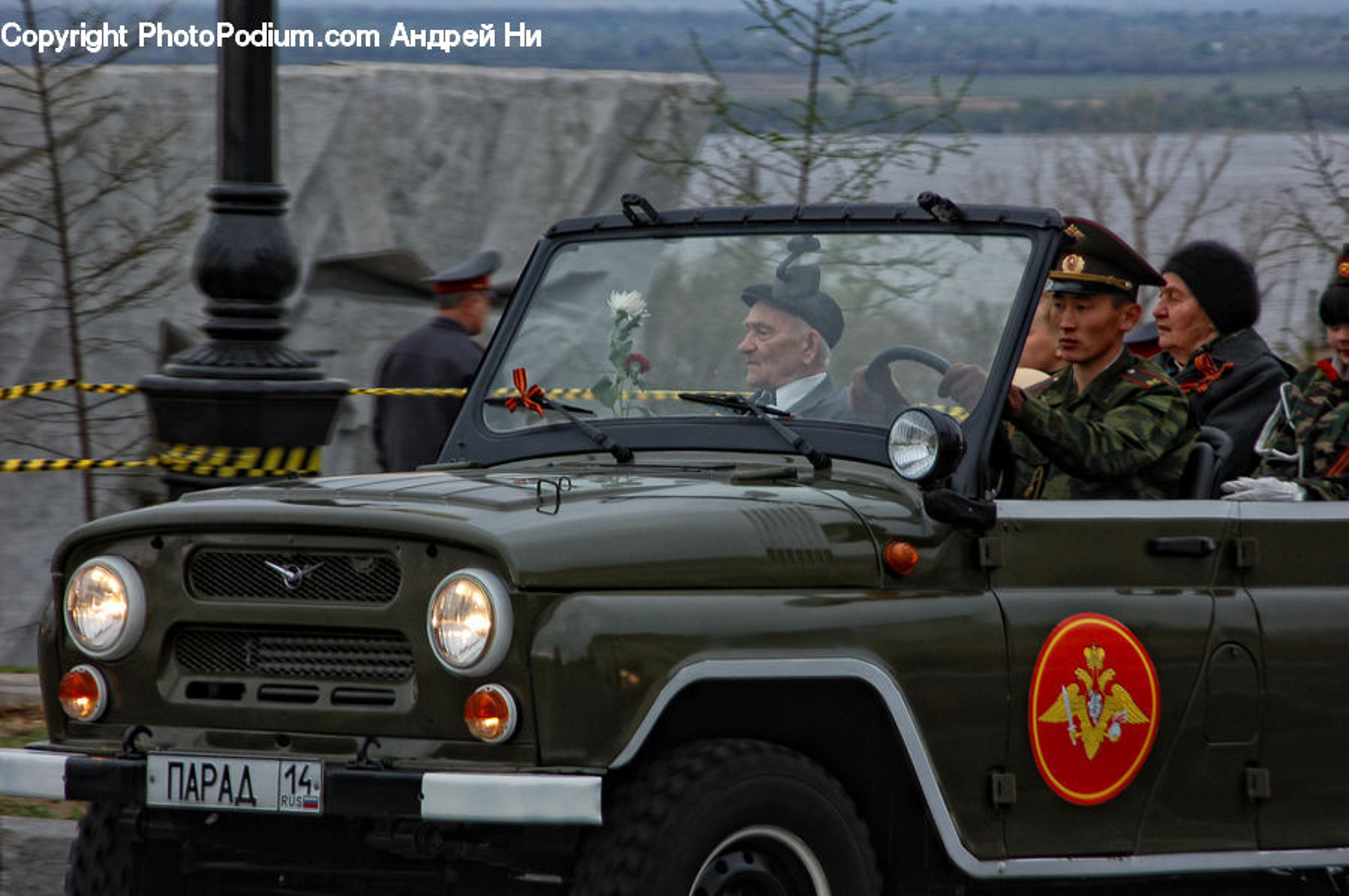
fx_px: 8703
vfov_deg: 5.9
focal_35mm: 232
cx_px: 674
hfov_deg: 8.9
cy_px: 448
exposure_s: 1/80
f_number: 6.3
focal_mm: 155
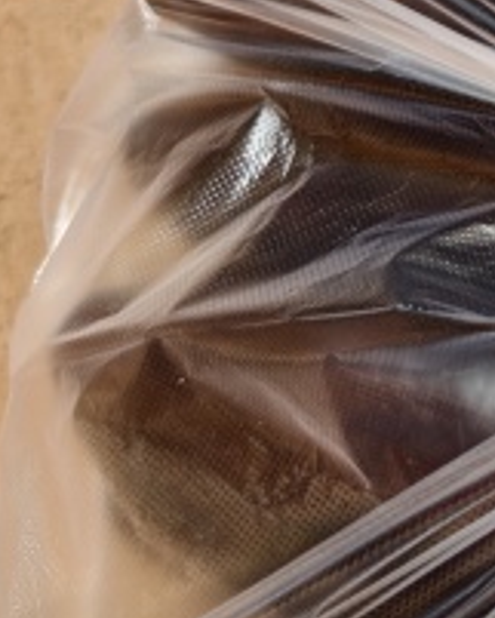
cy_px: -226
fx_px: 2178
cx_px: 1067
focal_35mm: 119
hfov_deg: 11.4
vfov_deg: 15.3
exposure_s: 1/100
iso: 80
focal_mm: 5.6
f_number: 1.57
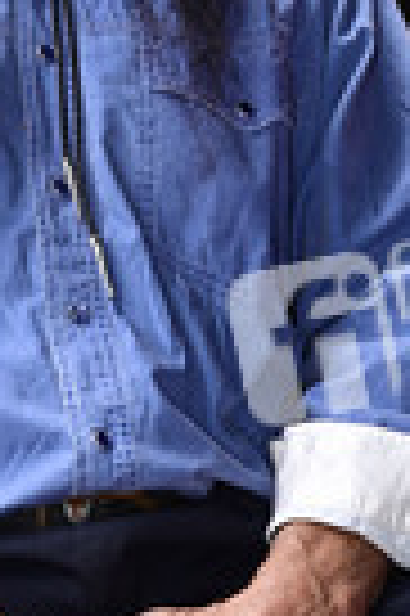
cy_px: 94
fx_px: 3511
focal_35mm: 205
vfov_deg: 10.0
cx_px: 50
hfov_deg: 6.7
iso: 640
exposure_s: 1/200
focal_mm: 70
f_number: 3.2
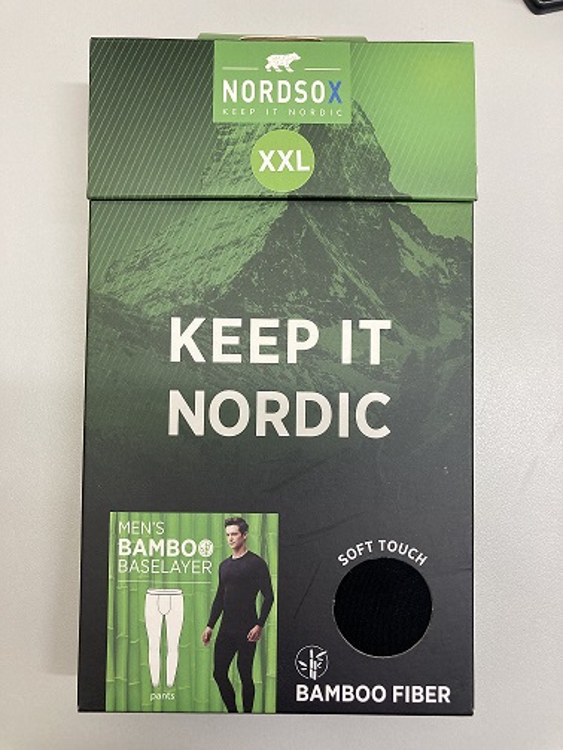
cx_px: 282
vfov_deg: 63.4
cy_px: 375
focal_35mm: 28
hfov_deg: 49.7
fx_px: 607
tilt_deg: -87.4
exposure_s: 1/50
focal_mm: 3.99
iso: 64
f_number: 1.8
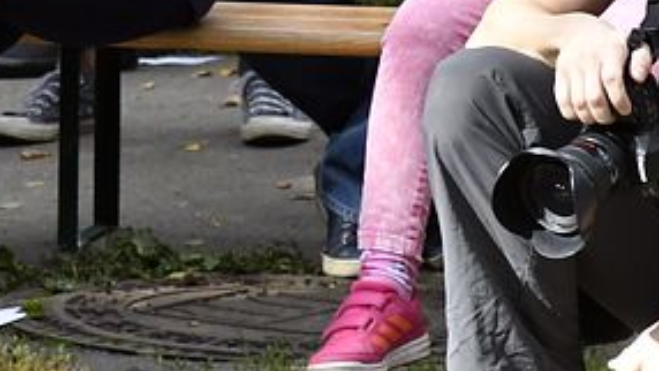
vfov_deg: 3.1
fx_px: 6921
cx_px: -233
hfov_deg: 5.4
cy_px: -290
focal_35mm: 396
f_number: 5.6
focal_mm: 60
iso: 1250
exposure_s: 1/1600
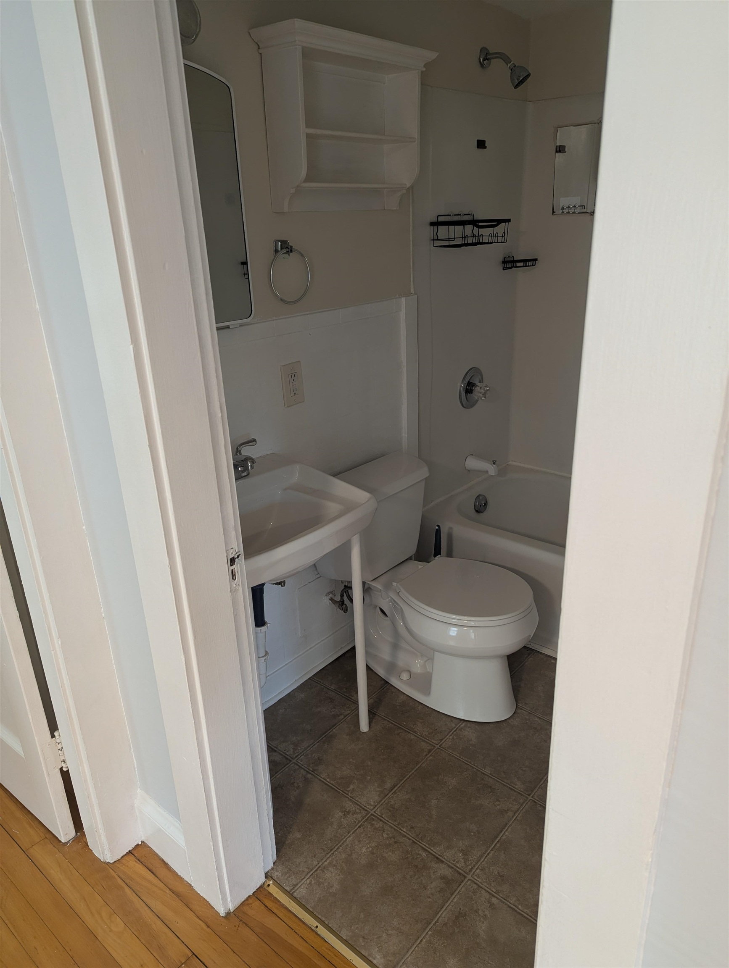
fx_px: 672
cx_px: 364
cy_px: 484
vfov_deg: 71.5
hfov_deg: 56.9
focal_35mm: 24
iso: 124
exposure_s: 1/40
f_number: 1.85
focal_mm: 6.81
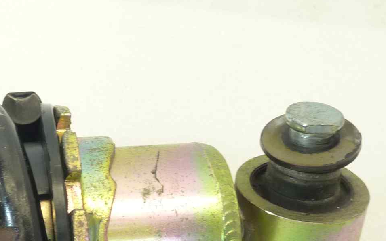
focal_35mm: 71
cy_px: 177
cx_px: 83
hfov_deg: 28.4
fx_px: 747
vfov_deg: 18.3
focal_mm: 4.1
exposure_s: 1/20
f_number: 3.3
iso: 125
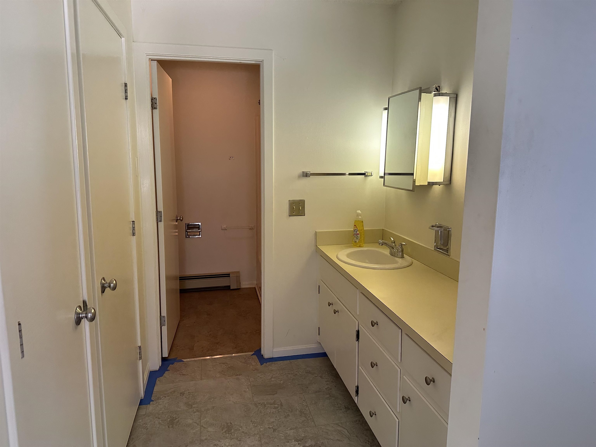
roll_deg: -0.3
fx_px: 413
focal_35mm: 24
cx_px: 298
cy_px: 224
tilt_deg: -7.3
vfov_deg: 56.8
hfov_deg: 71.6
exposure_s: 1/120
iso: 200
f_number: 1.78
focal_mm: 6.86
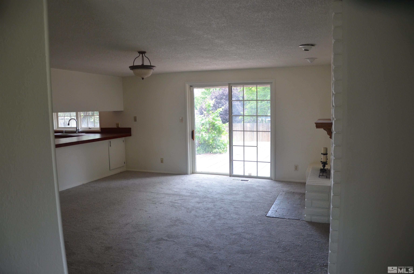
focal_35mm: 27
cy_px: 137
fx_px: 310
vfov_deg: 47.7
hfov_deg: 67.5
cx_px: 207
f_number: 4
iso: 450
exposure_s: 1/60
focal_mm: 18
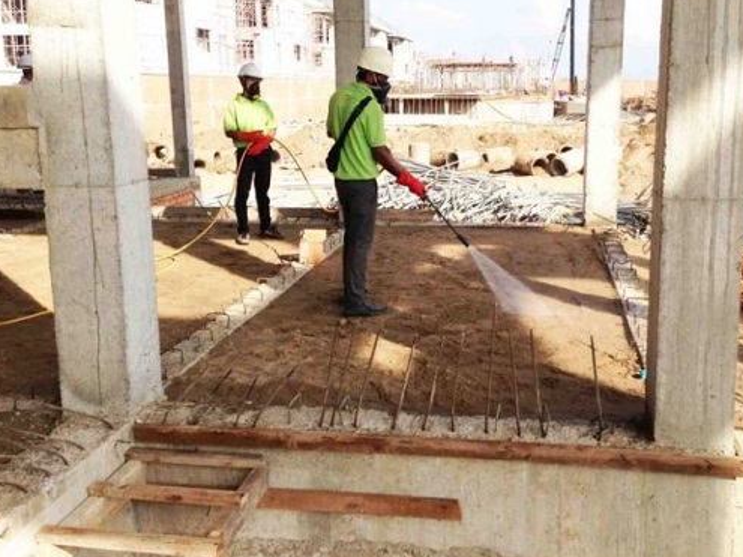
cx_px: 441
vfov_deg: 35.9
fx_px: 858
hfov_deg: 46.6
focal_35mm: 40
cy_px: 234
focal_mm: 4.13
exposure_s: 1/1106
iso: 50
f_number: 2.4
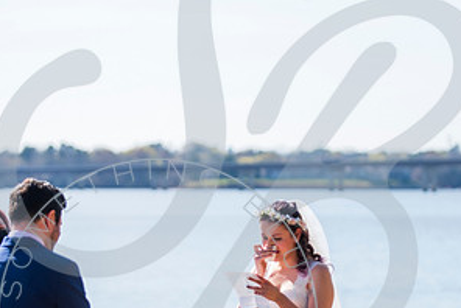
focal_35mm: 192
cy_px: 187
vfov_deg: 7.2
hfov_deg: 10.7
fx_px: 2461
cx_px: 235
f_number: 2.8
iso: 100
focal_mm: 98
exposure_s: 1/1000
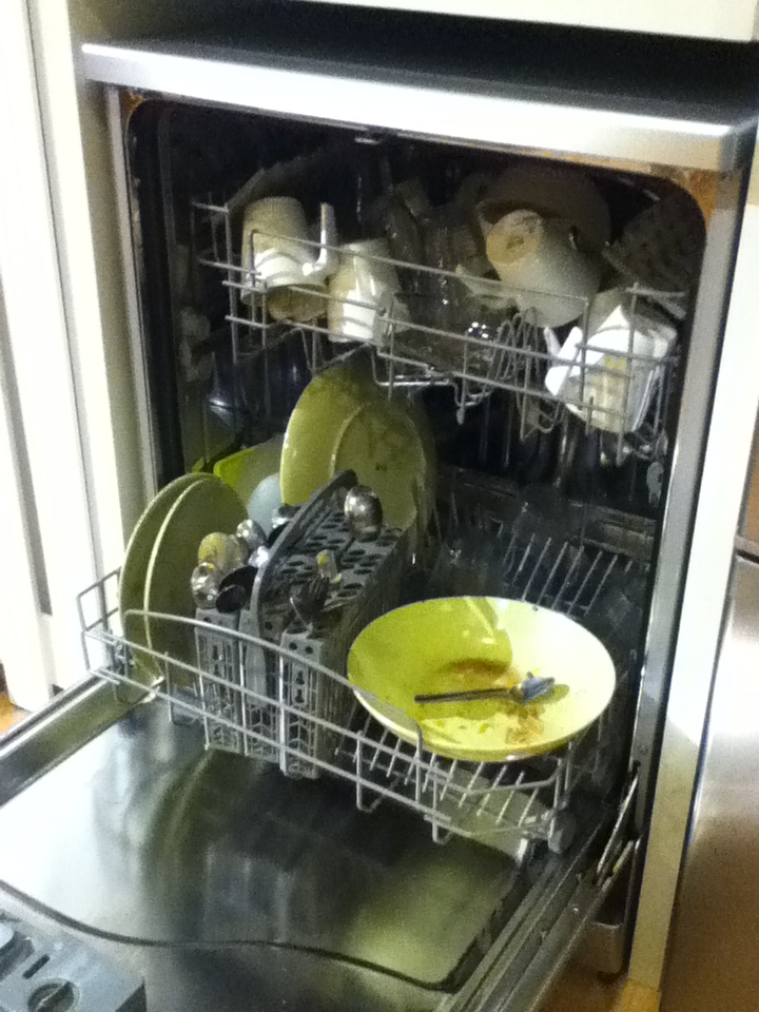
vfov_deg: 56.8
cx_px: 380
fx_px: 936
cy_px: 506
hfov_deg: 44.2
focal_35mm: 32
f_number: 2.4
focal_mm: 3.85
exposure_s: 1/15
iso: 640
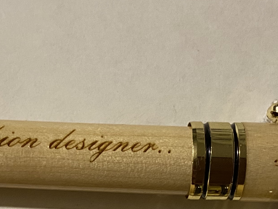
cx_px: 136
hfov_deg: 23.0
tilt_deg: -83.1
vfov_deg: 16.9
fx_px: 683
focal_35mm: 85
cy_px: 227
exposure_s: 1/50
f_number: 1.8
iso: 500
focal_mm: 4.25
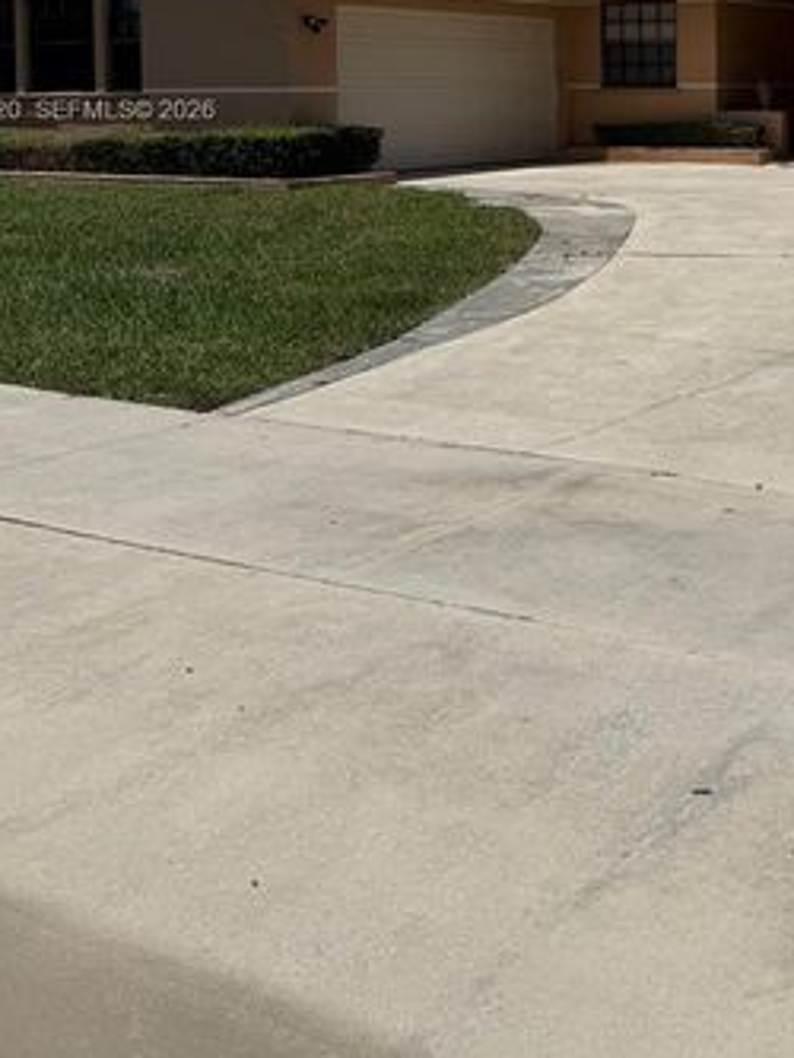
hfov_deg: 29.3
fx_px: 1467
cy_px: 113
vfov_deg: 37.2
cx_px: 683
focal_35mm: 48
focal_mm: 6.76
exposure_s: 1/12346
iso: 80
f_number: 1.78
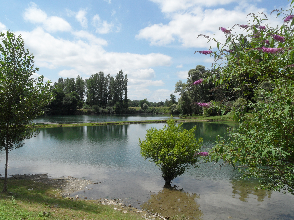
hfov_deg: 56.8
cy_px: 110
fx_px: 272
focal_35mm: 32
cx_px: 147
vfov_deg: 44.2
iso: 80
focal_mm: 5.3
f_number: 5
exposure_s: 1/750
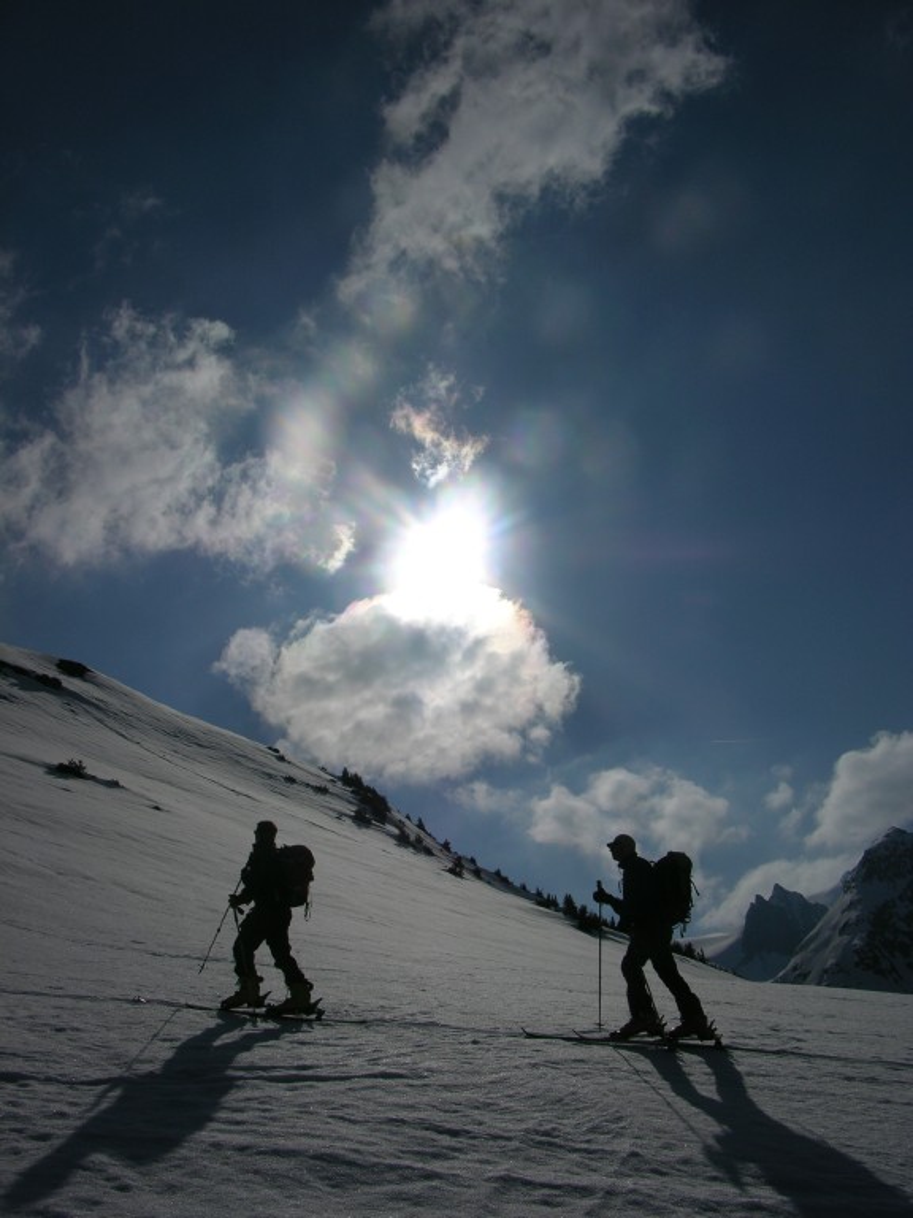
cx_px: 456
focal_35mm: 35
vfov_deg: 52.6
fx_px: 1231
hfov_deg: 40.7
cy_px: 609
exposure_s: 1/1689
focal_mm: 8.9
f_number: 8
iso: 50
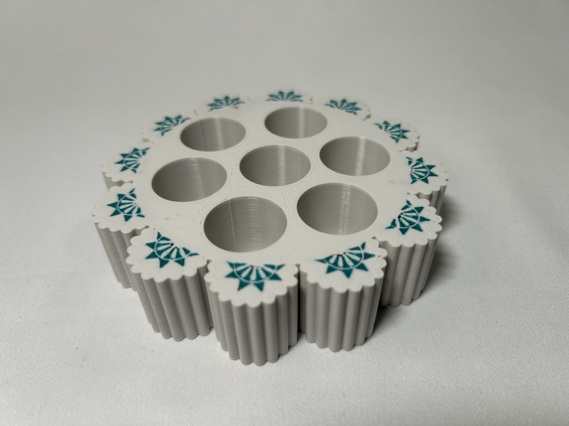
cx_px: 284
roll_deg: +0.3
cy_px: 213
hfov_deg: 67.3
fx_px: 427
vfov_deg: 53.1
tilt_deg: -40.4
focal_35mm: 26
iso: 50
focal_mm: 5.7
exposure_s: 1/375
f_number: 1.5
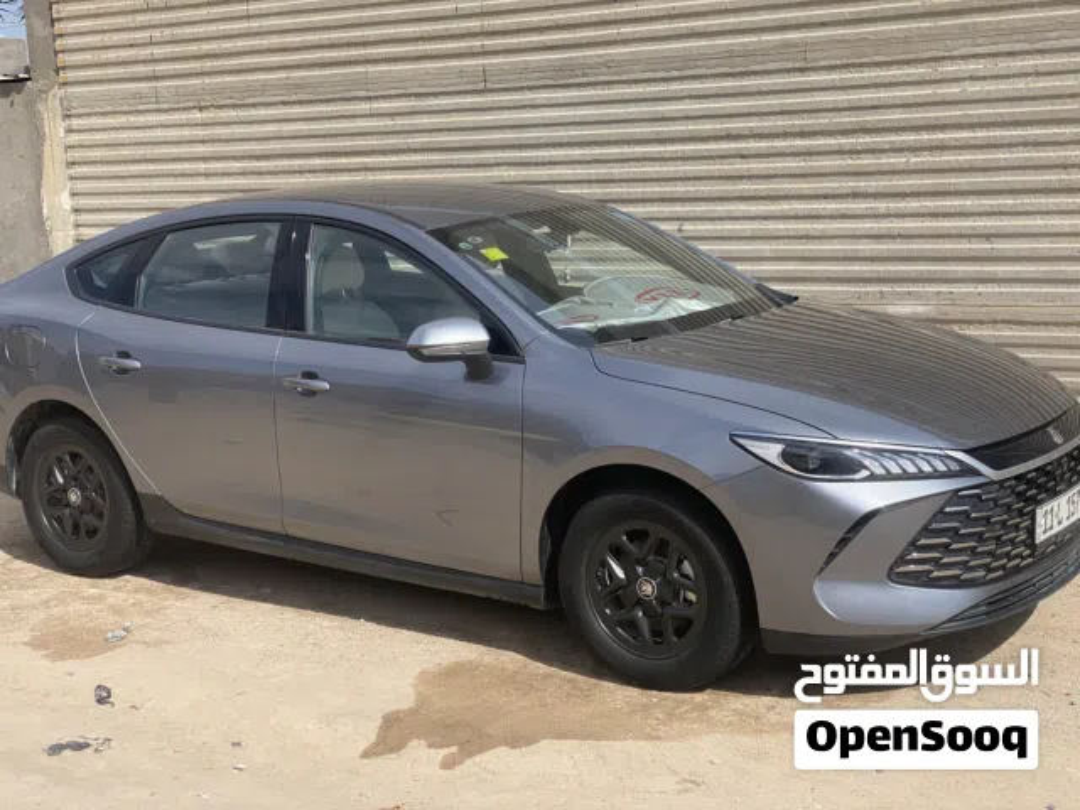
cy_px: 405
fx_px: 1622
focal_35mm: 52
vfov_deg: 28.0
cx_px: 540
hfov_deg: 36.8
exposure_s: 1/2519
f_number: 2
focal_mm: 6
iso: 20
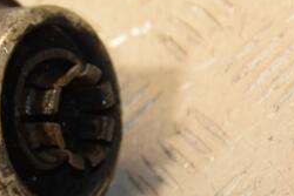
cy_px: 74
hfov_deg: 8.1
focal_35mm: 252
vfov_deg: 5.5
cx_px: 2
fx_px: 2059
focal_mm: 70
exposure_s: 1/125
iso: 800
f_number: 5.3
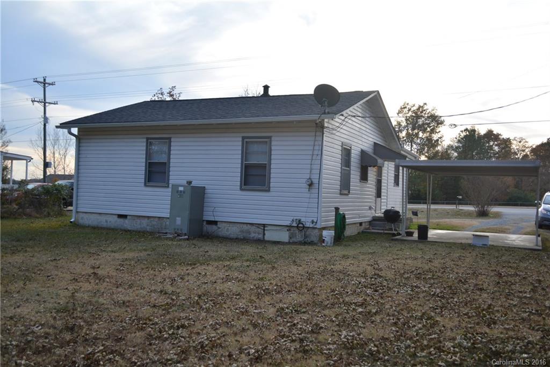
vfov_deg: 40.0
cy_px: 184
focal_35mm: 33
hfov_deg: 57.2
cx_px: 275
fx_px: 504
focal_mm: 22
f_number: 4
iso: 200
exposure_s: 1/320
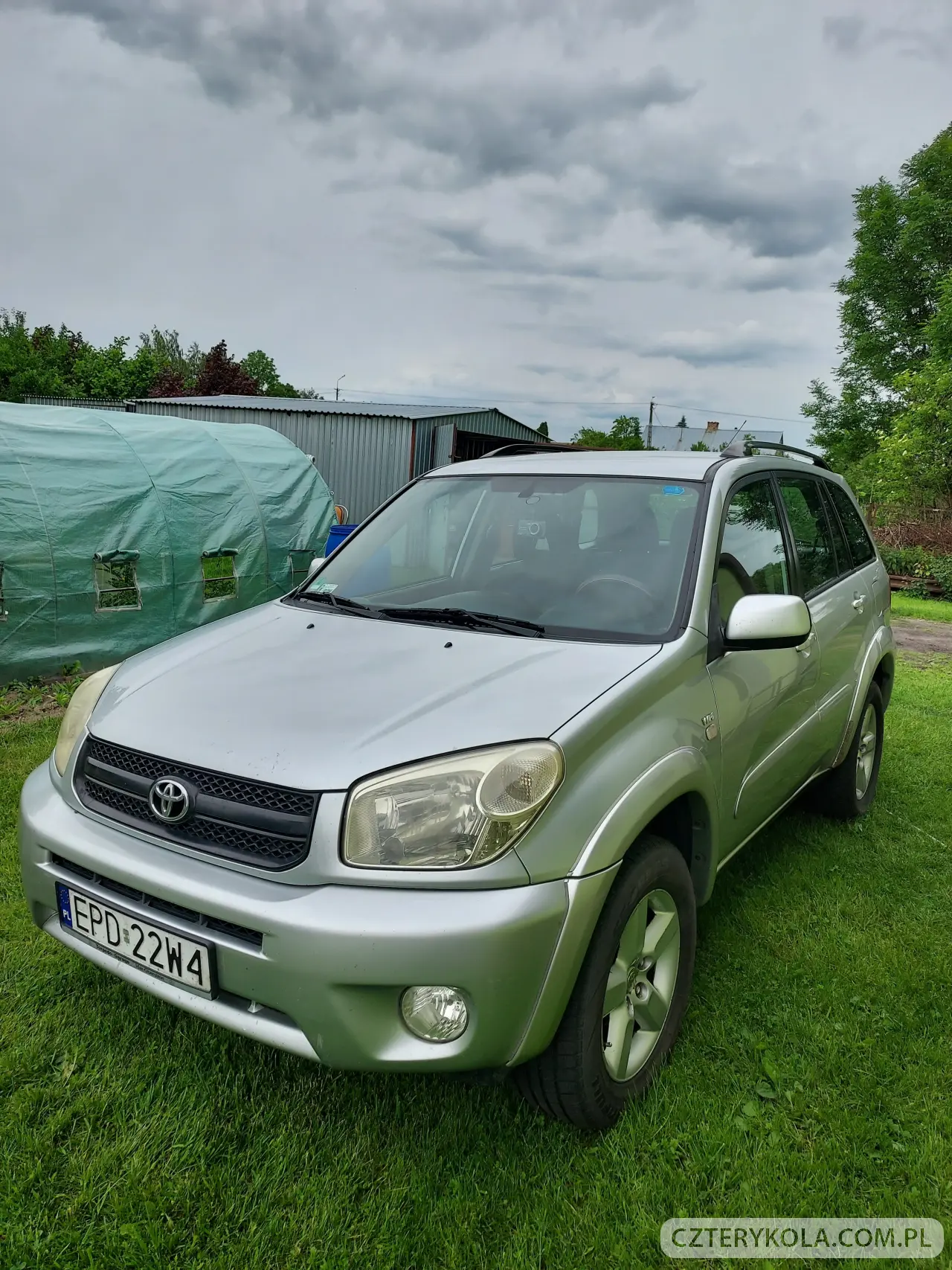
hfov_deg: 56.8
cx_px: 476
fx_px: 880
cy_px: 635
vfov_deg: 71.6
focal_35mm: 24
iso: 40
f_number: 1.8
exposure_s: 1/583
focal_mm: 4.6
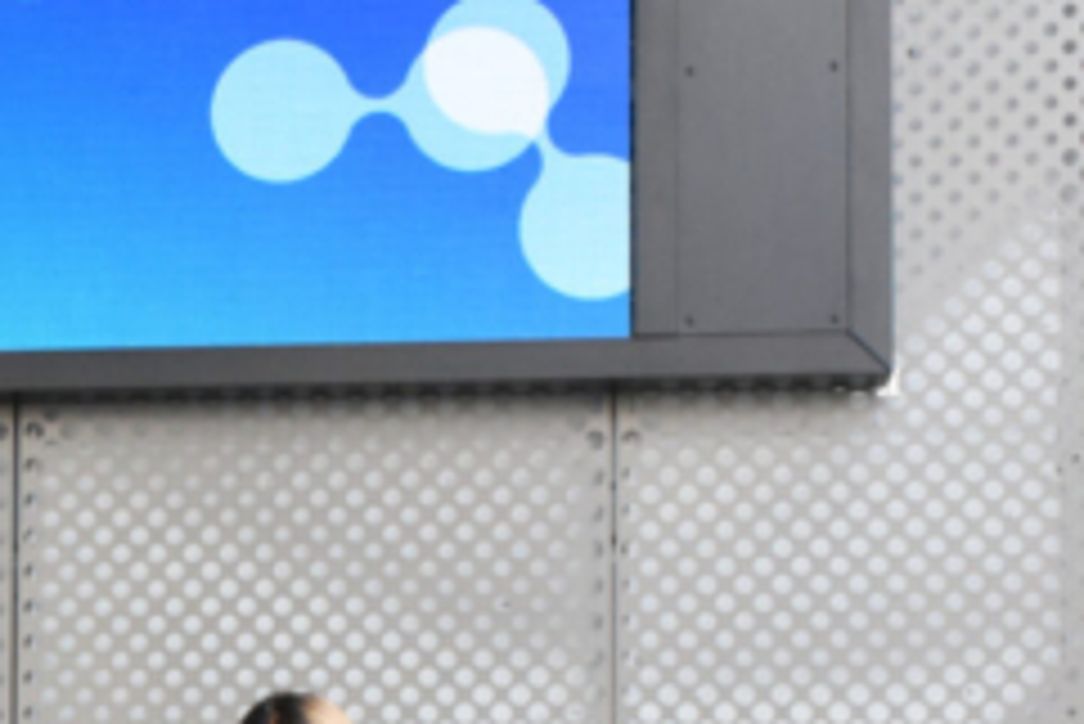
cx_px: -369
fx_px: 4311
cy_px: 807
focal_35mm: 143
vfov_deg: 9.5
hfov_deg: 13.7
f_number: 8
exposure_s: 1/400
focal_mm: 23
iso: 800
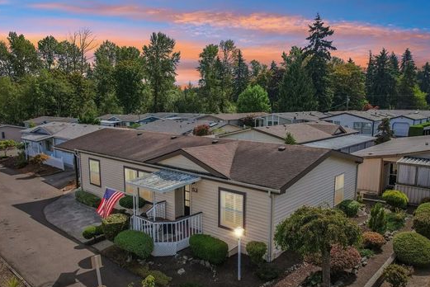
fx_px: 323
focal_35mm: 27
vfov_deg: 48.0
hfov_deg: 67.4
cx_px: 212
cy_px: 150
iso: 110
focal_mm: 8.4
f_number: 2.8
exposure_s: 1/1500
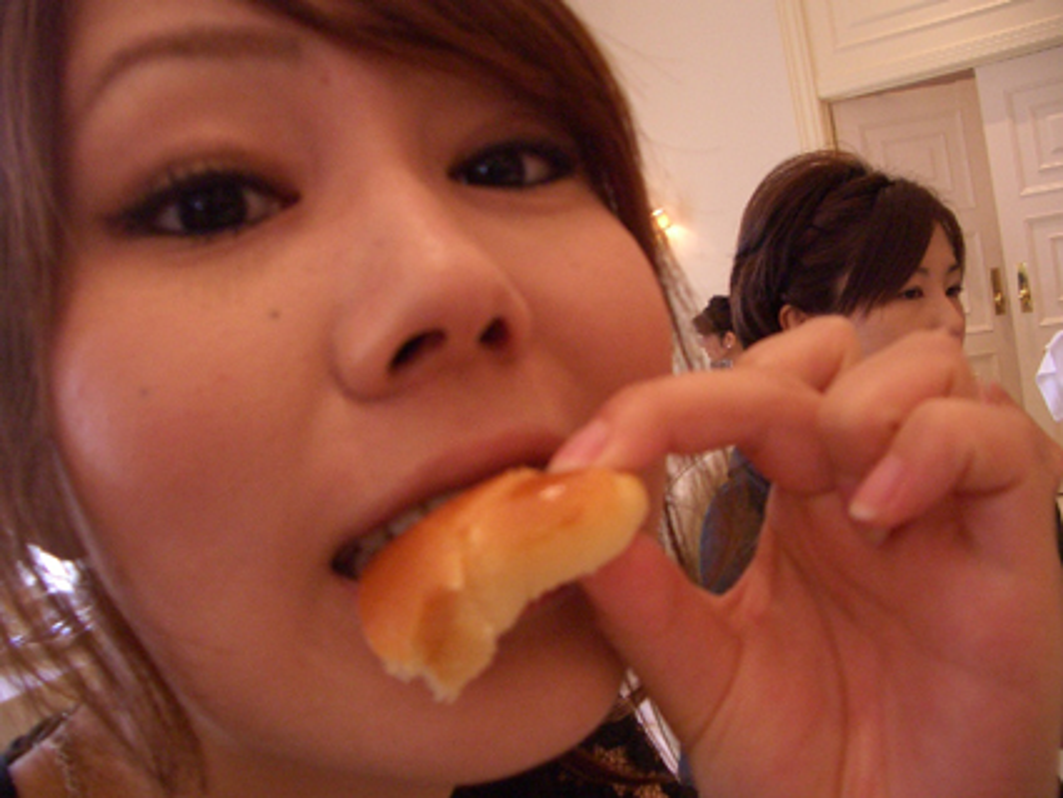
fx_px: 1075
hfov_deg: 52.6
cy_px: 399
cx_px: 532
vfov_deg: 40.7
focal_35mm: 35
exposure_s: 1/125
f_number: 2.6
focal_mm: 5.8
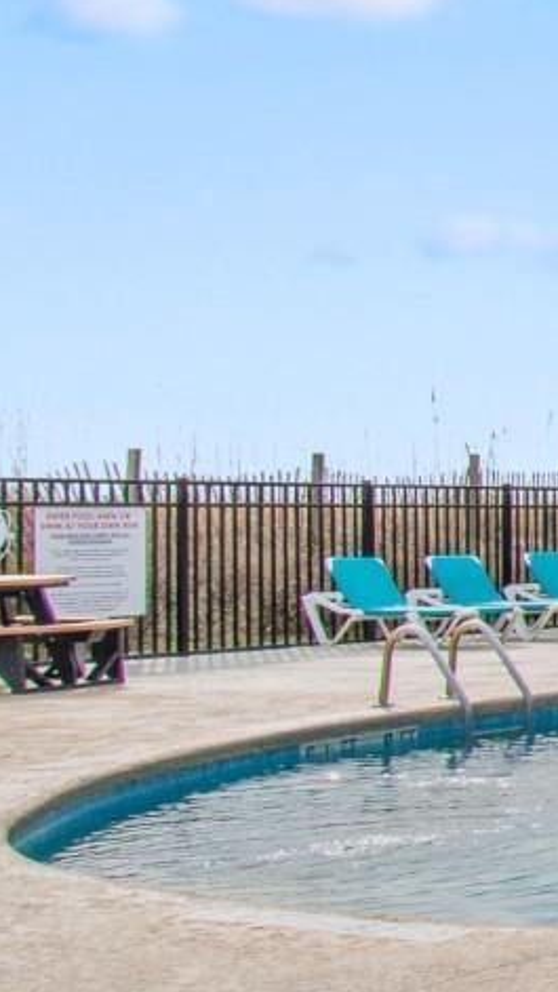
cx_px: 1565
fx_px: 1894
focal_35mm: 72
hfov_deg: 11.6
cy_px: 484
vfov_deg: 29.3
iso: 100
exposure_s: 1/500
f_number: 11
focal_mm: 10
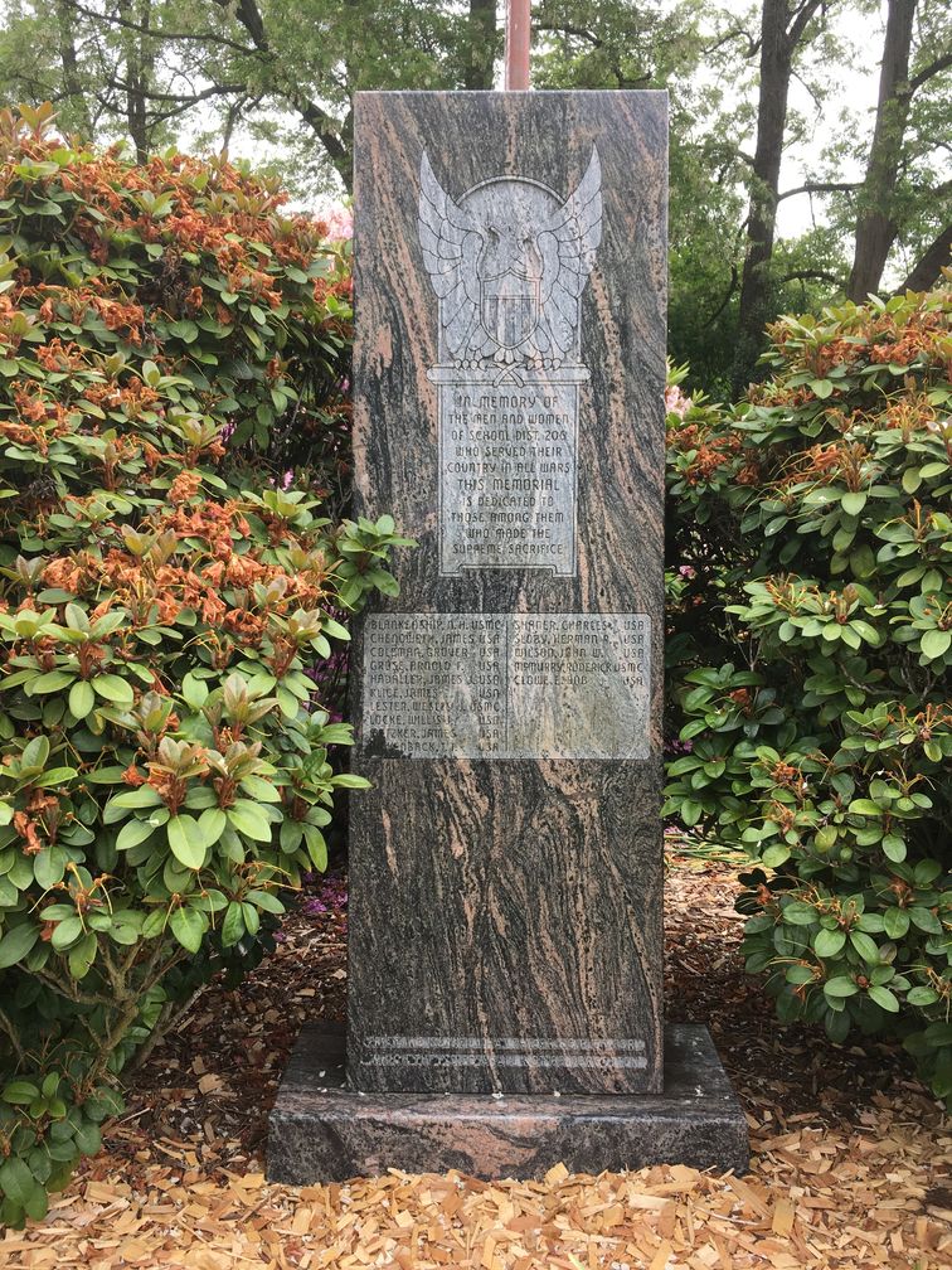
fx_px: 1063
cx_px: 476
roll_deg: +0.0
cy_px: 635
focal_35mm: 29
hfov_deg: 48.2
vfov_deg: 61.7
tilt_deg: -6.6
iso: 25
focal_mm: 4.15
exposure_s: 1/185
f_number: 2.2
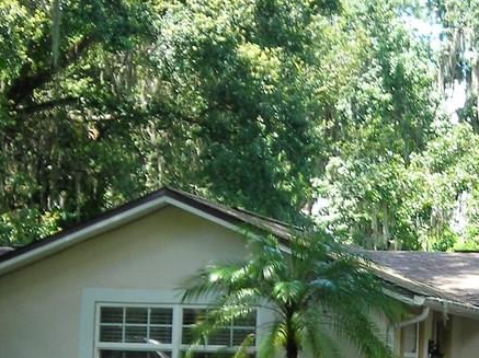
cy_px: 313
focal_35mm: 129
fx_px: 1784
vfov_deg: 11.4
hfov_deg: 15.2
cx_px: 401
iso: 50
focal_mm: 9.1
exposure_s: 1/63.6
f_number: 3.6
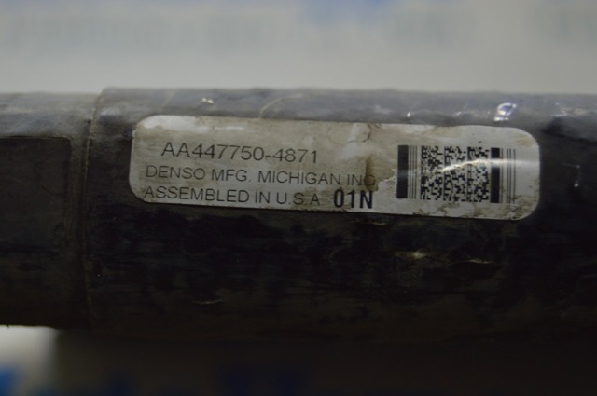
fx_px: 1366
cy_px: 198
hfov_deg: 24.6
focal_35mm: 82
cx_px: 298
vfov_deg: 16.5
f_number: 5.6
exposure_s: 1/20
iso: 400
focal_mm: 55
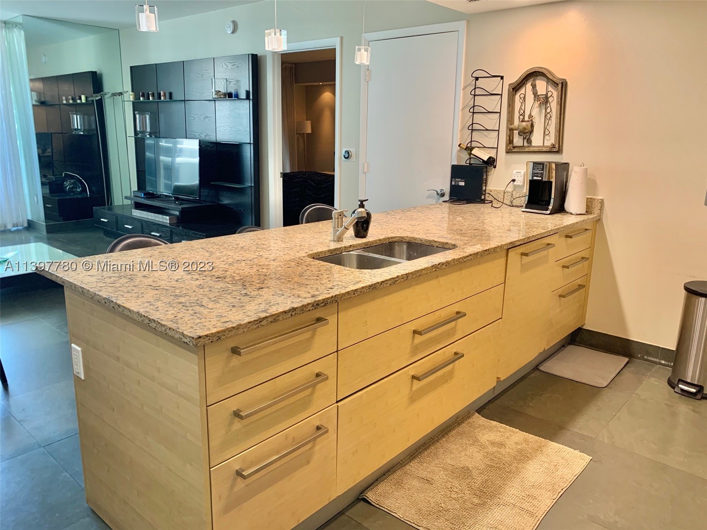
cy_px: 265
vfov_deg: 53.1
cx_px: 354
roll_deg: -0.8
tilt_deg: -13.0
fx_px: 531
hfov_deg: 67.3
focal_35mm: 26
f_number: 1.8
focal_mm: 4.25
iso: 160
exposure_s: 1/60
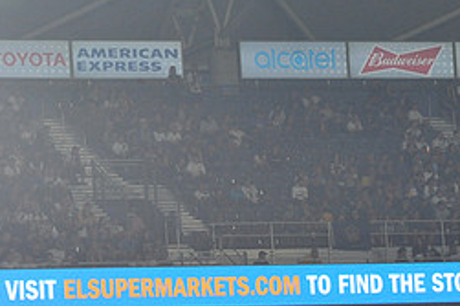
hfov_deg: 6.4
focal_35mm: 324
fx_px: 4137
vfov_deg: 4.2
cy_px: 293
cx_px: 216
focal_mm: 140
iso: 3200
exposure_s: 1/320
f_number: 9
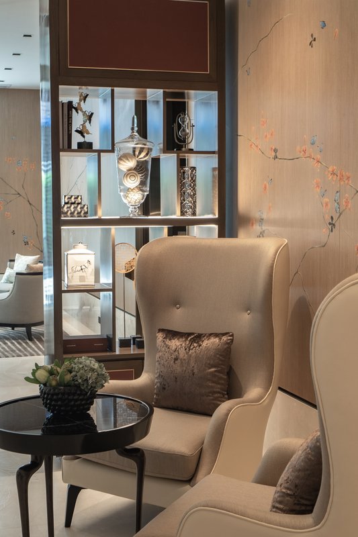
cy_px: 268
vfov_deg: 38.2
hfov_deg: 26.0
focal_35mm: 52
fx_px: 776
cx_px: 179
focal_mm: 35
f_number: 6.3
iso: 250
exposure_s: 1/8
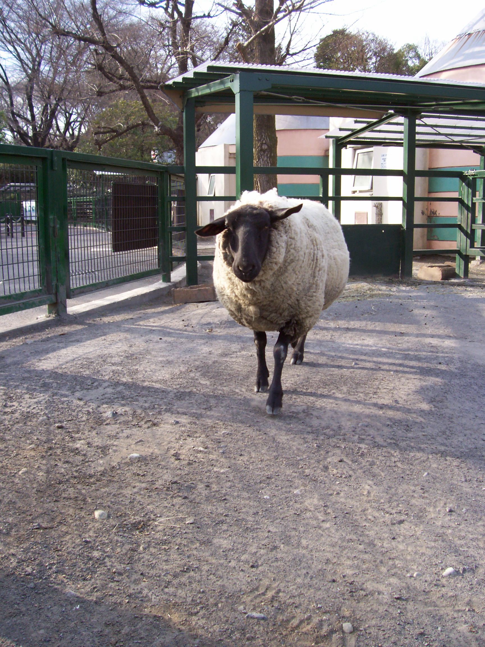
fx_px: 635
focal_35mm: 34
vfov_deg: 54.0
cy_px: 324
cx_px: 242
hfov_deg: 41.8
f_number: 2.7
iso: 80
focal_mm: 5.6
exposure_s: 1/260
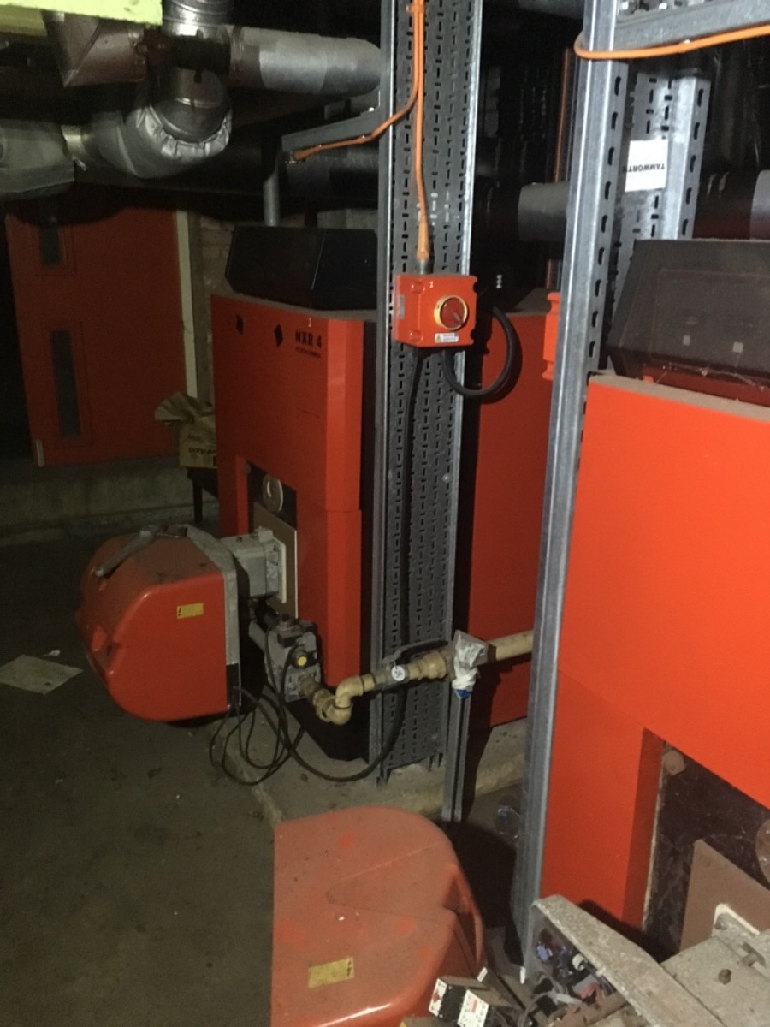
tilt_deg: -17.7
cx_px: 385
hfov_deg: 48.2
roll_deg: +0.6
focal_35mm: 29
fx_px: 860
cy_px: 514
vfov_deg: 61.7
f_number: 2.2
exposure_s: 1/17
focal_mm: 4.15
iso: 1000
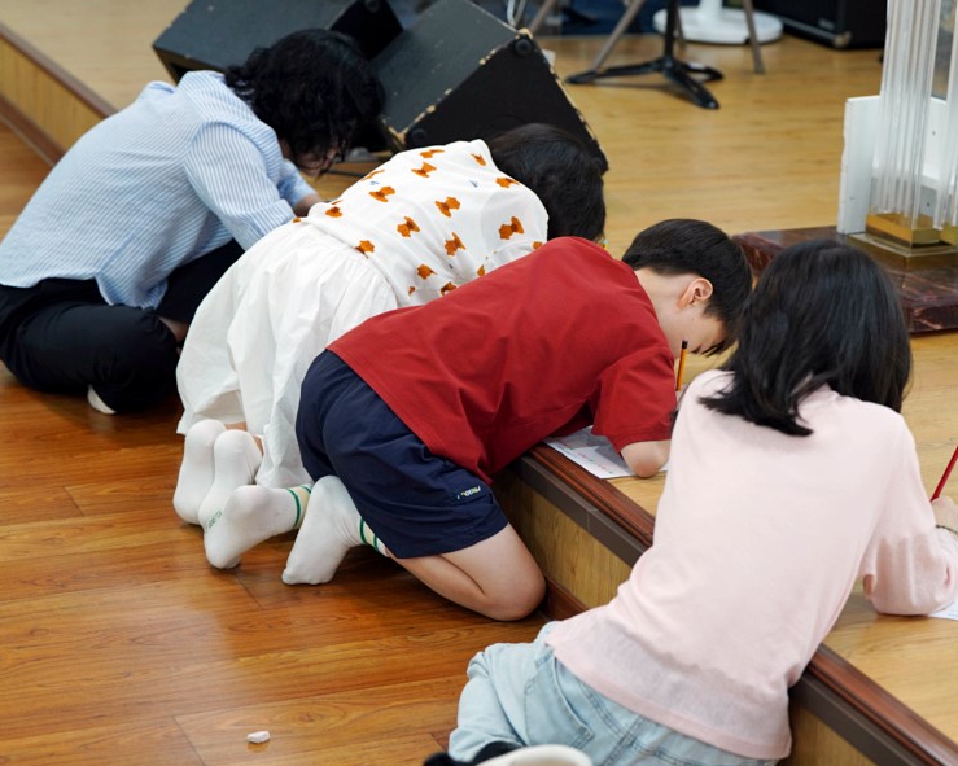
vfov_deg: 19.2
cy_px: 386
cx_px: 498
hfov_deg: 23.9
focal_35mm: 80
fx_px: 2268
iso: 1000
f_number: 4
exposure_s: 1/160
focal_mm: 70
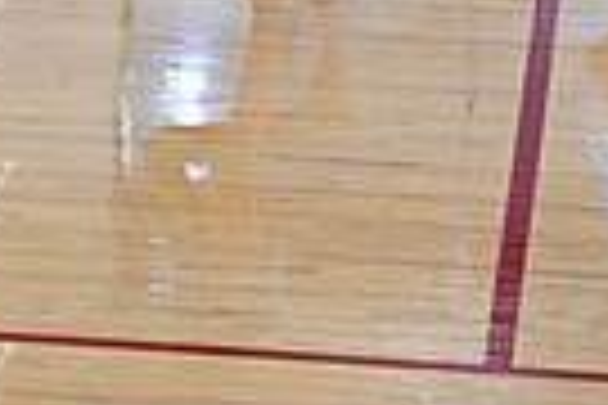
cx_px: -635
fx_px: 7059
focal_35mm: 418
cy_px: -443
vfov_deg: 3.3
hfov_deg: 4.8
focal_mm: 97
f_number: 4
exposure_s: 1/400
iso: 4000
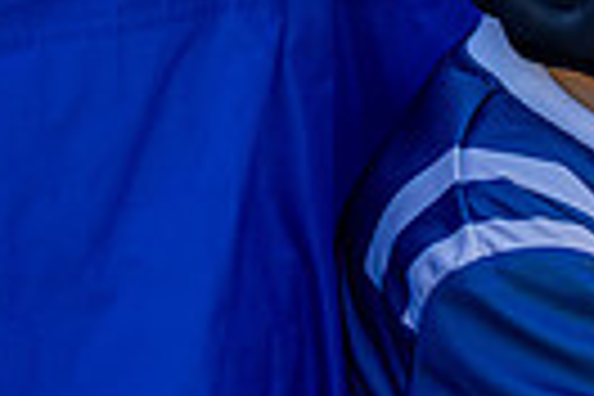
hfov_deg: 3.6
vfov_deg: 2.4
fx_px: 9520
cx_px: 975
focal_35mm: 577
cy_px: 159
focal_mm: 123
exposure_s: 1/640
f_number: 2.8
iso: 160
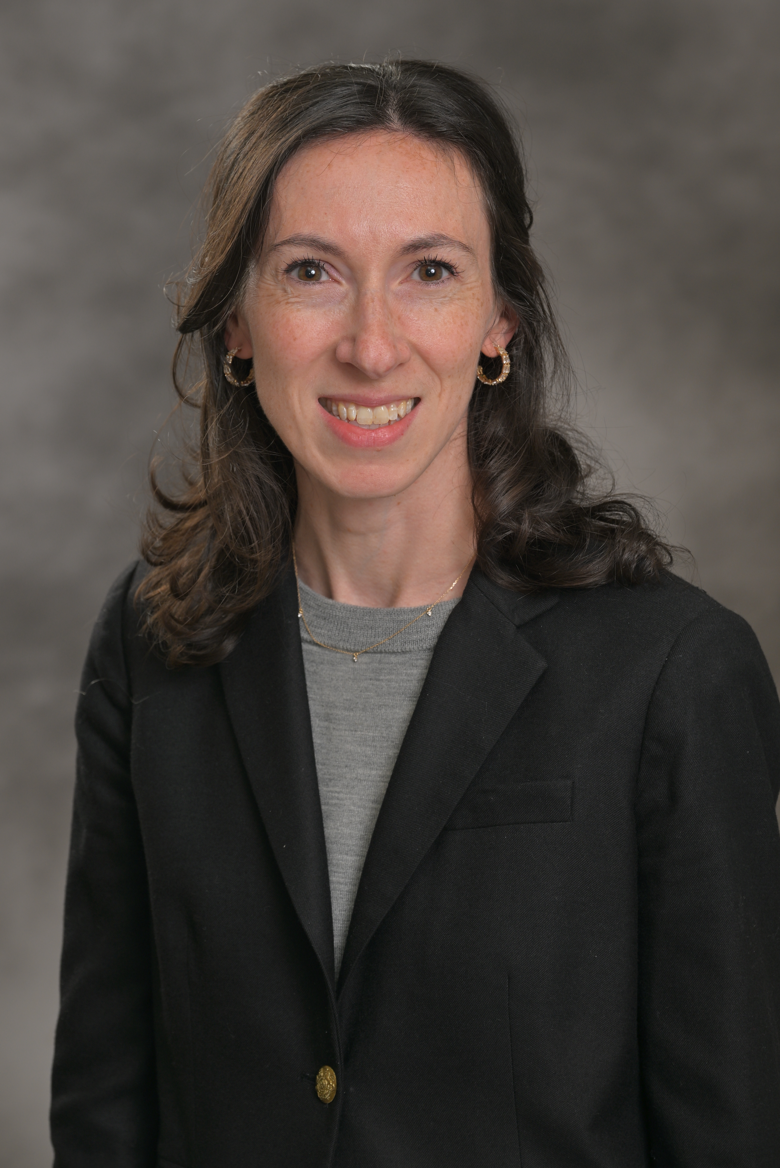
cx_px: 390
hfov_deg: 13.2
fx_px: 3375
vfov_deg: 19.6
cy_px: 584
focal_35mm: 104
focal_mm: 104
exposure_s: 1/160
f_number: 6.3
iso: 100
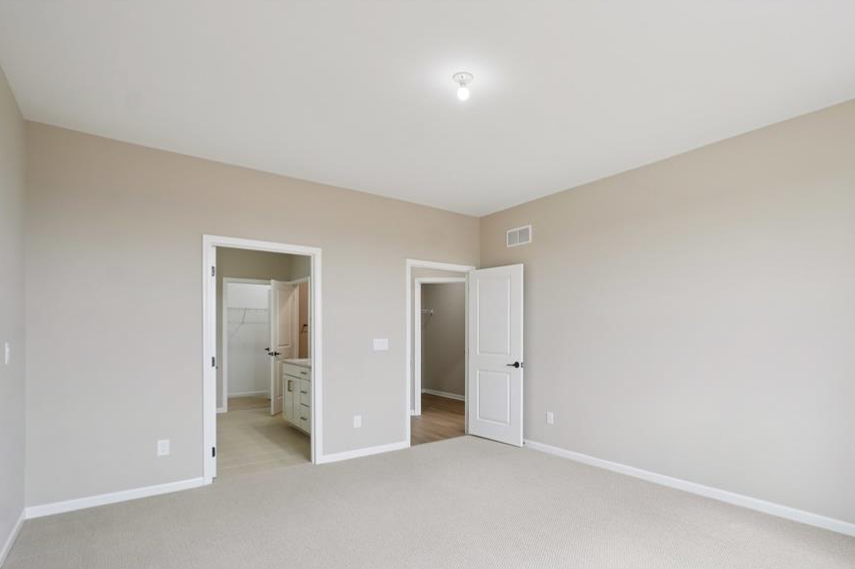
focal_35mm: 18
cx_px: 480
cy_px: 336
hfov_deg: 89.6
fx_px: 427
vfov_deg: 66.8
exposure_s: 1/30
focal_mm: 10
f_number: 8
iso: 250
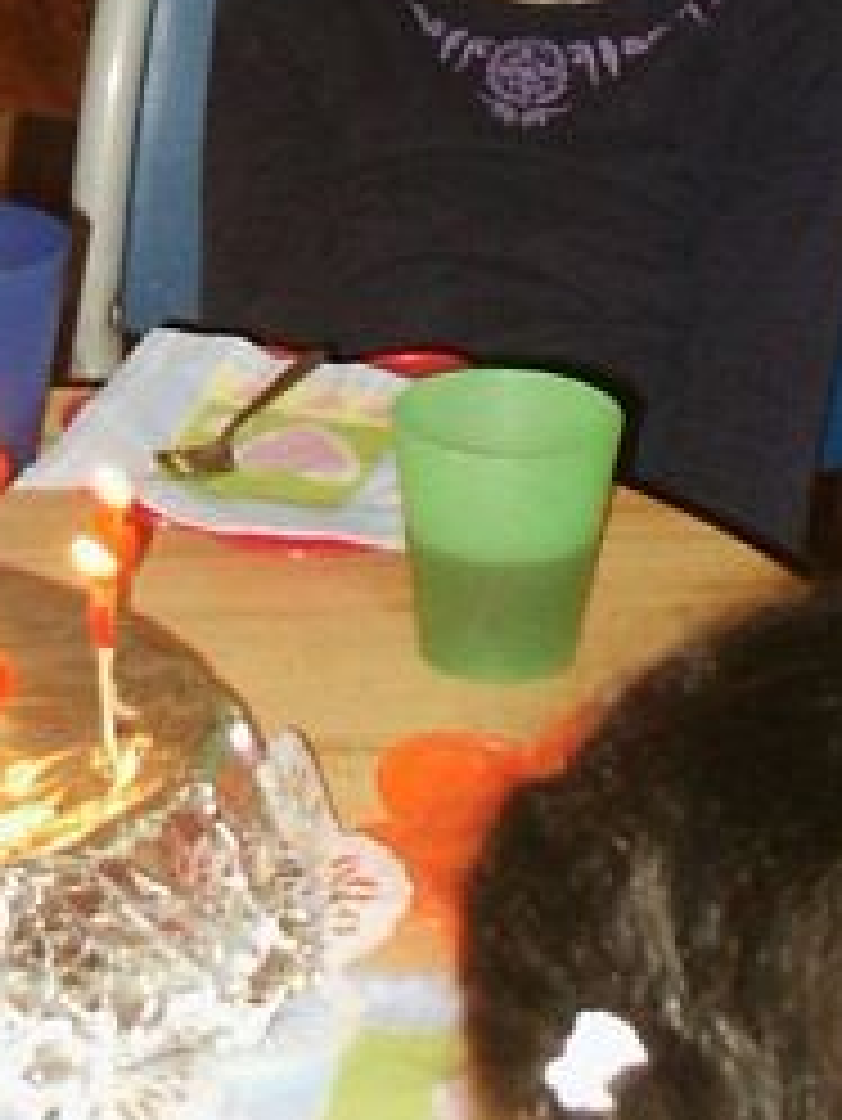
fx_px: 4861
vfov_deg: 13.0
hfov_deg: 9.9
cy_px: 22
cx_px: 288
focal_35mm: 150
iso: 200
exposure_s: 1/45
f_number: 3
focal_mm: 7.18
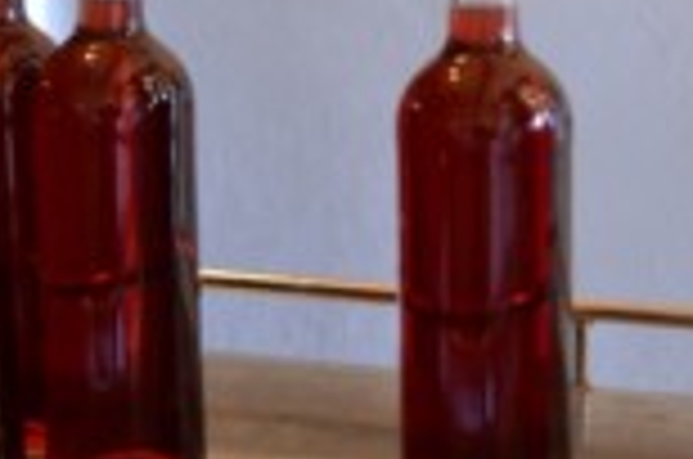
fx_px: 1779
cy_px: -11
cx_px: 387
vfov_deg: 14.4
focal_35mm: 93
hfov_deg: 22.0
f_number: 3.5
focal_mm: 19
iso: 1800
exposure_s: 1/60
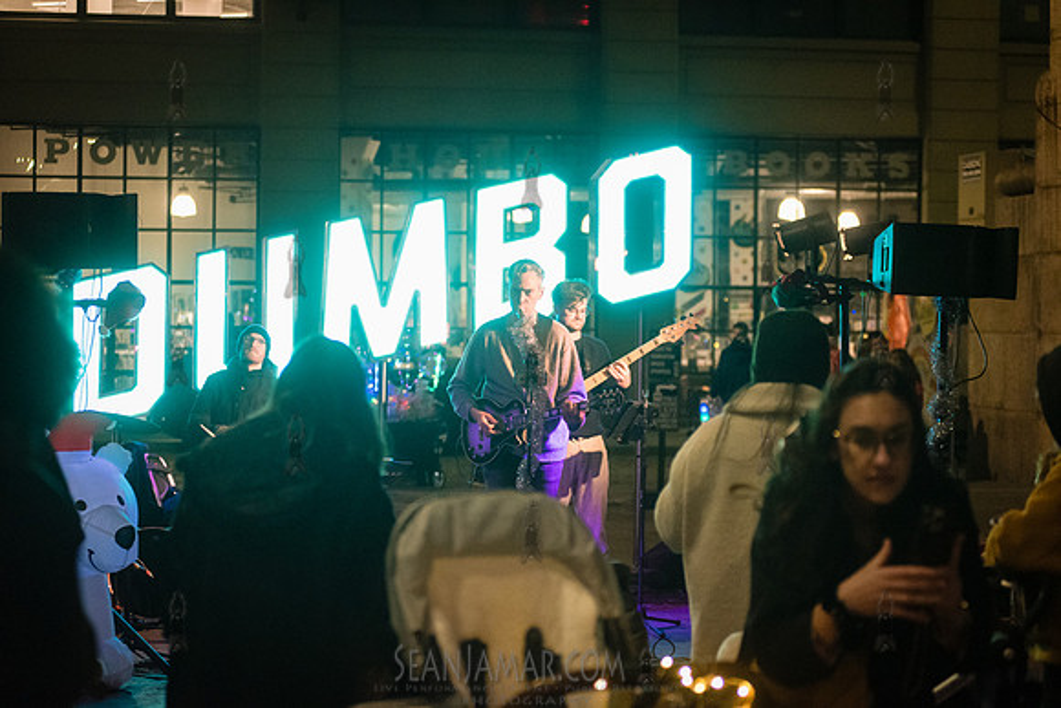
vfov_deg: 17.1
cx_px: 530
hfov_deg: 25.4
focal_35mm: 80
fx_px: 2358
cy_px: 354
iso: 8000
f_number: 3.2
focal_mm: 80
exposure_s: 1/400
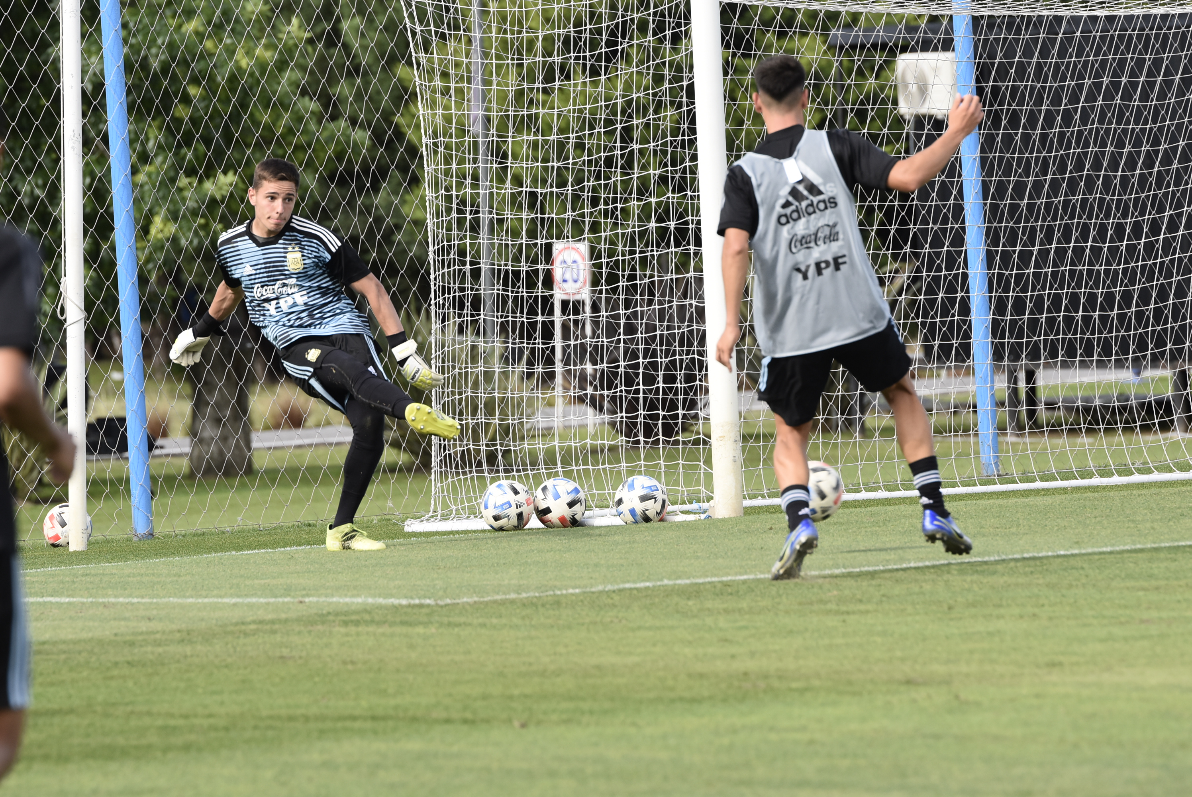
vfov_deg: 4.6
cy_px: 398
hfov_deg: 6.9
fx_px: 9941
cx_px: 596
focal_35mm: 300
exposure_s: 1/1000
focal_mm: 200
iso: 400
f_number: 4.5
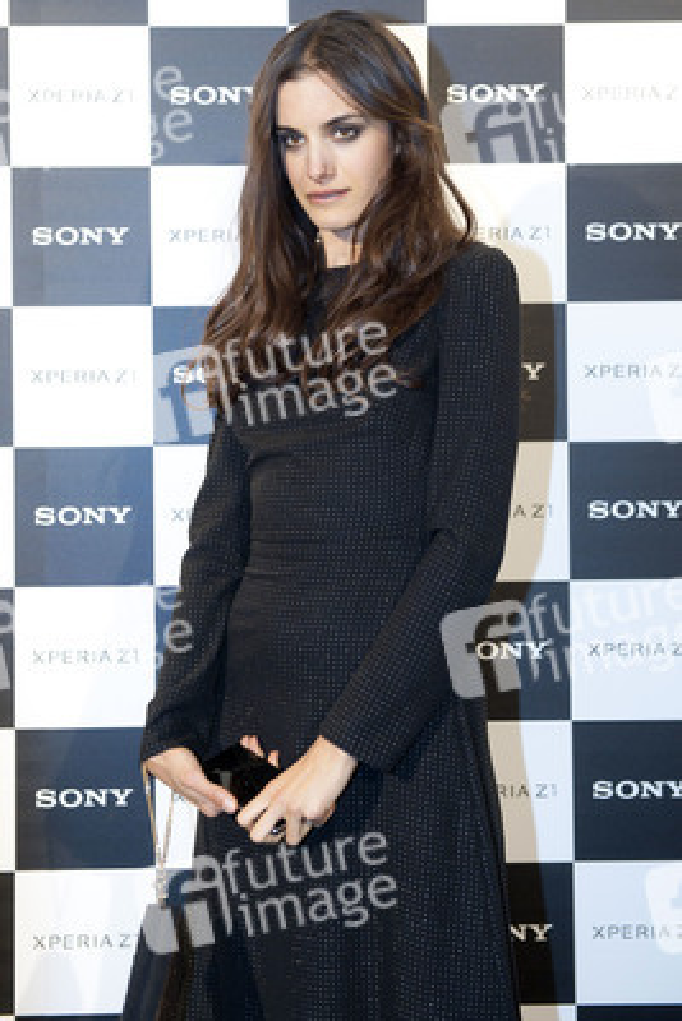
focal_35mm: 50
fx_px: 1419
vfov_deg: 39.6
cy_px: 510
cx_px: 341
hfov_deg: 27.0
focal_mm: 50
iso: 1000
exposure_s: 1/160
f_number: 3.5
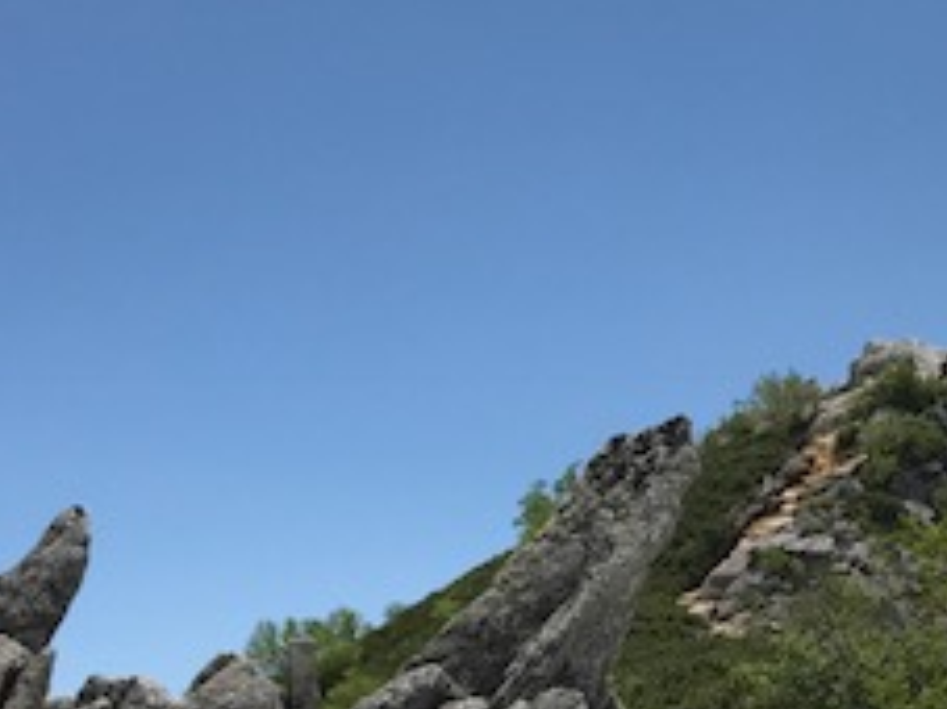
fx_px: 2160
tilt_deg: +3.3
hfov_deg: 24.6
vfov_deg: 18.2
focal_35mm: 79
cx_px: 617
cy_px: 709
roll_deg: -0.4
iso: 20
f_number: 1.8
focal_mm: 3.99
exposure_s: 1/4367
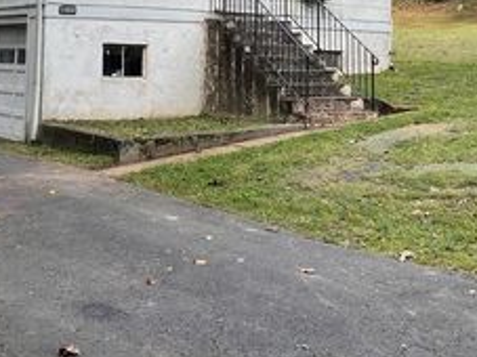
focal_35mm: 64
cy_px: -14
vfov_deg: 21.9
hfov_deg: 30.1
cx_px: 164
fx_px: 881
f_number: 1.8
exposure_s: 1/514
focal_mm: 3
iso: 16
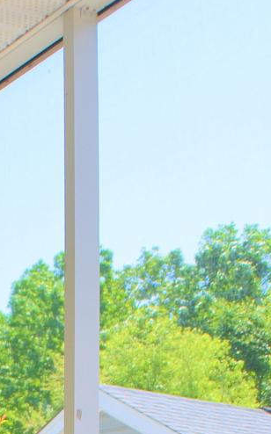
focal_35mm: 136
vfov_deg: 14.2
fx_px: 1610
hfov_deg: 9.4
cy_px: 692
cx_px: -124
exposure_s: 1/200
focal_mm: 22
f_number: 7.1
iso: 200
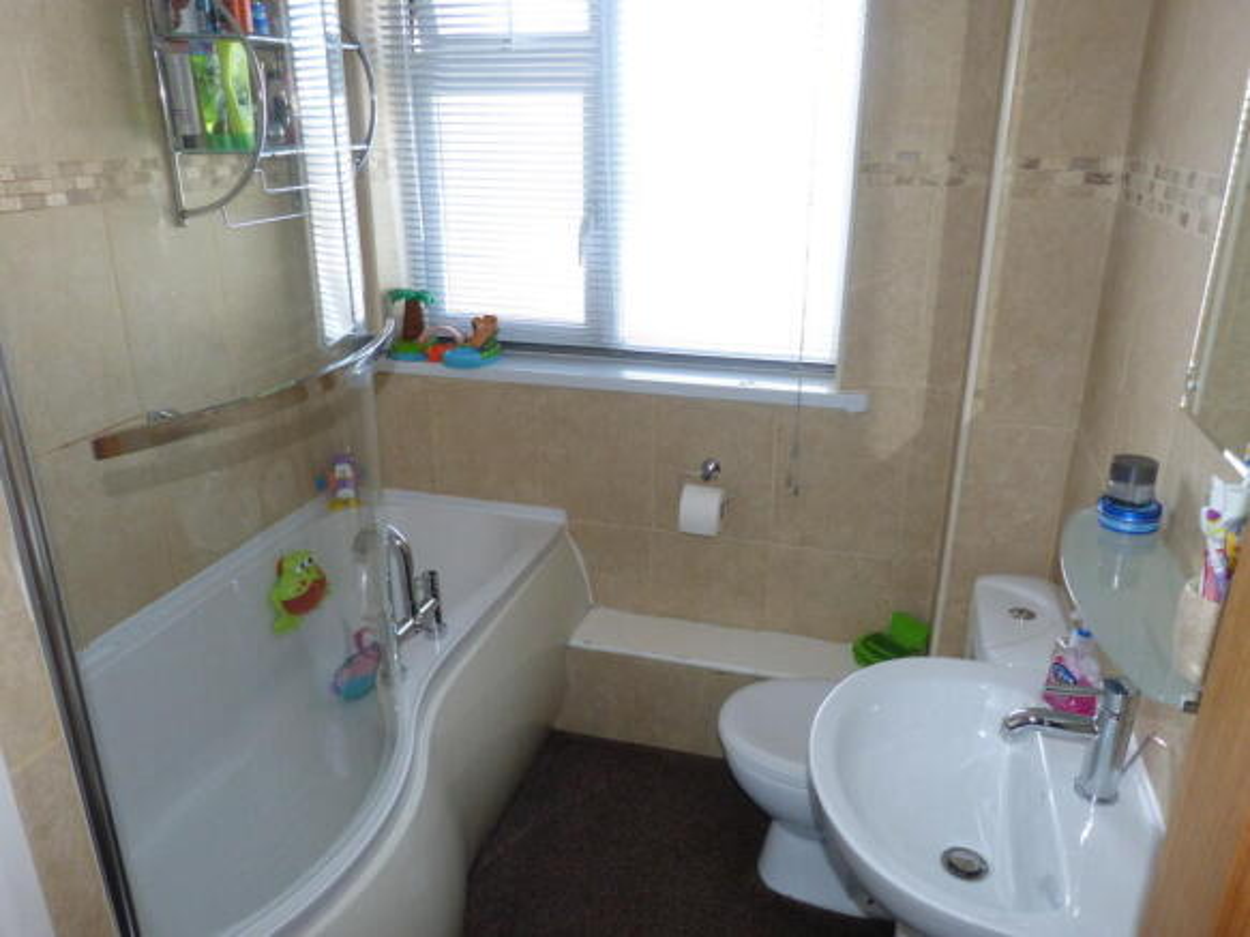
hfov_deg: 69.4
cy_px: 468
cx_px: 625
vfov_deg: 54.9
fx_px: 903
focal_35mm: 25
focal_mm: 4.5
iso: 400
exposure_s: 1/80
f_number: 4
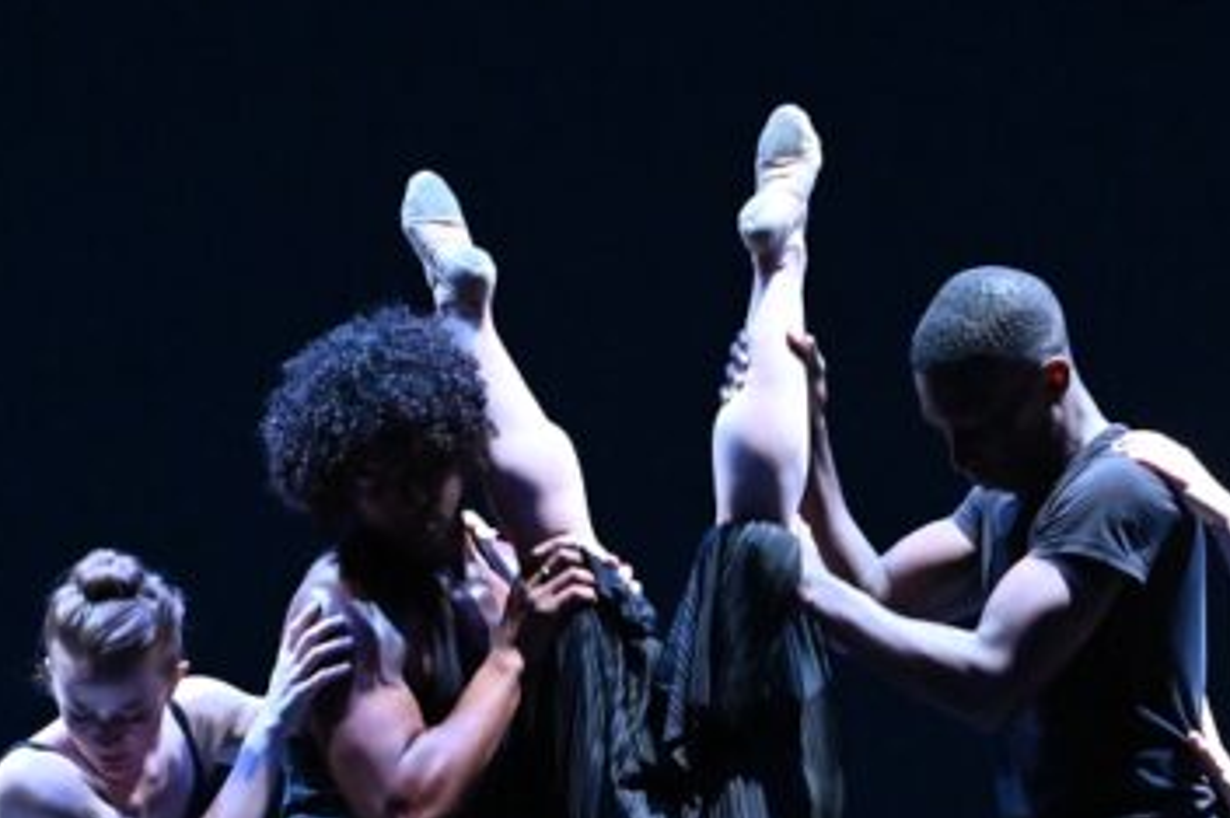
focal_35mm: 349
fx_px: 11913
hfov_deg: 5.9
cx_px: 1094
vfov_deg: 3.9
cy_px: 867
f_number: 2.8
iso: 6400
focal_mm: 120
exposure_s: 1/200
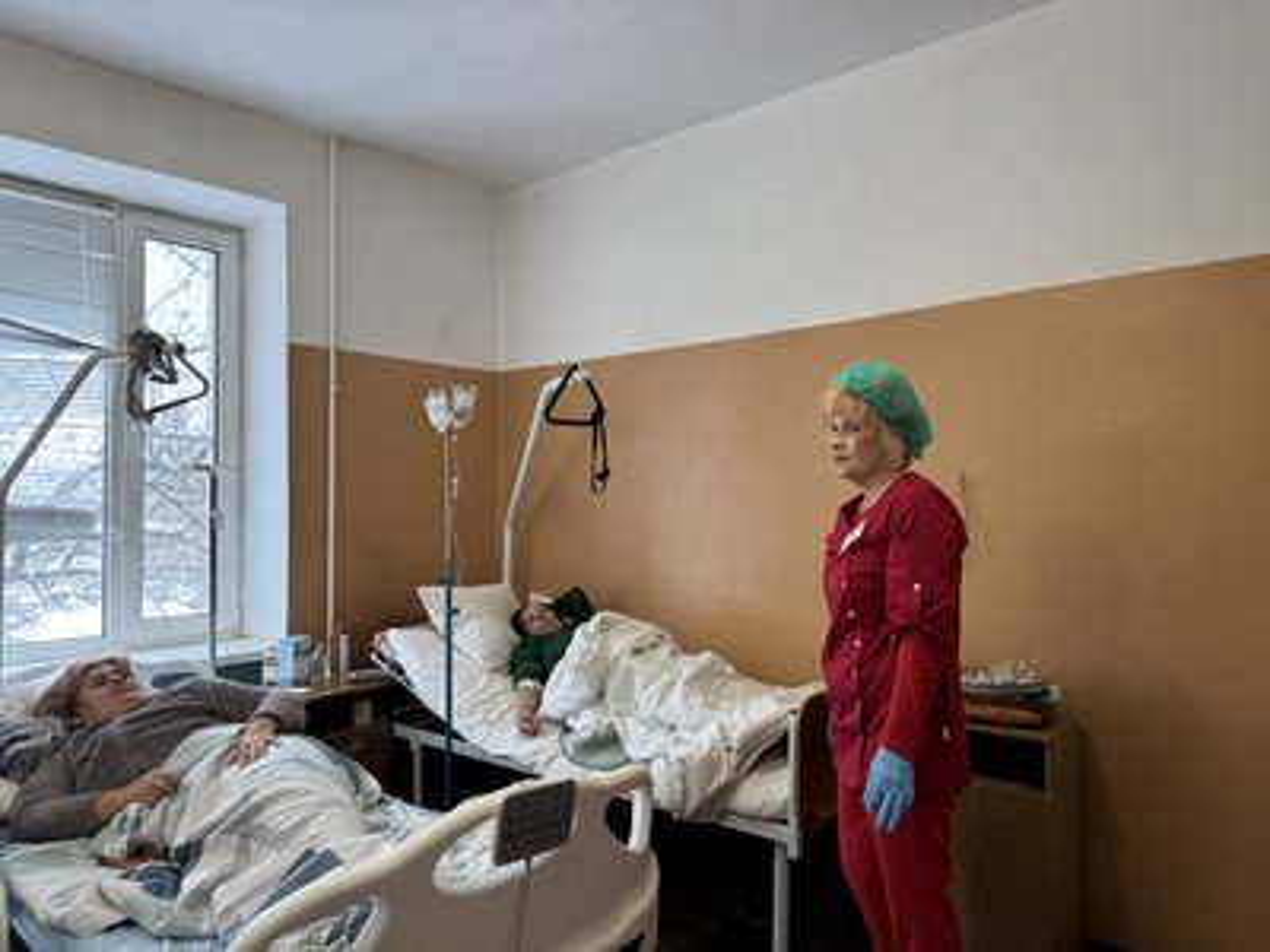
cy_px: 476
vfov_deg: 56.8
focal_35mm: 24
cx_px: 635
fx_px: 881
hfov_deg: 71.6
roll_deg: +1.0
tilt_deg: +1.8
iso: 250
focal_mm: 6.76
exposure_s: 1/60
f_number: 1.78
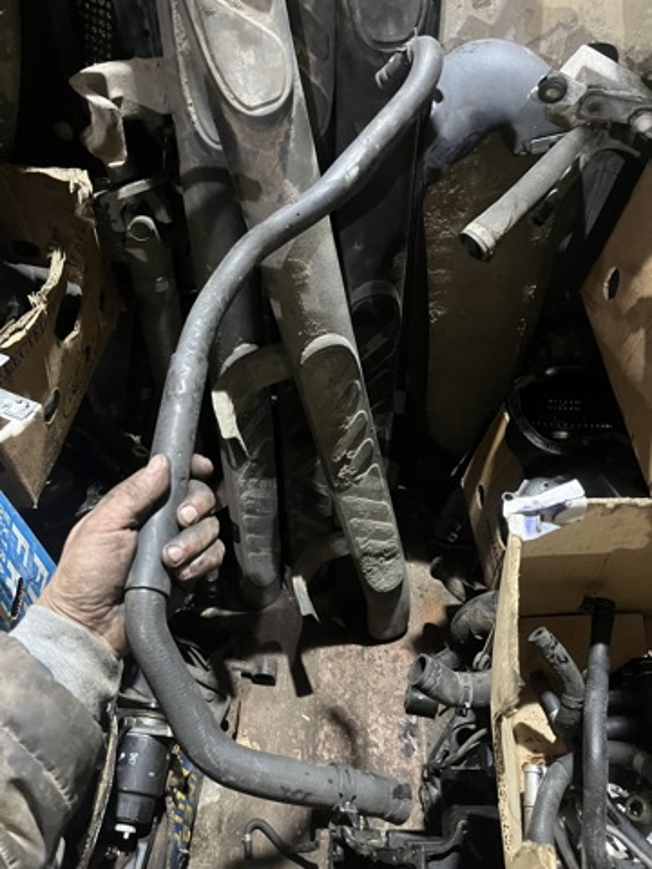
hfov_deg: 53.1
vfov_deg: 67.3
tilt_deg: -51.9
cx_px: 326
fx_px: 653
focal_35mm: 26
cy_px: 434
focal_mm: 5.1
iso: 500
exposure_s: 1/25
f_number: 1.6
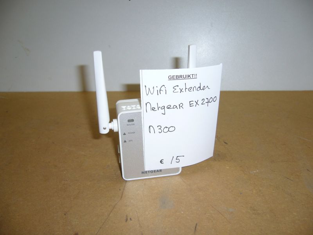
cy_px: 118
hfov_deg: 52.6
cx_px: 156
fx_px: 316
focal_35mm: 35
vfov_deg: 40.7
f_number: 2.8
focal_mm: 5.8
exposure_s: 1/30
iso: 80
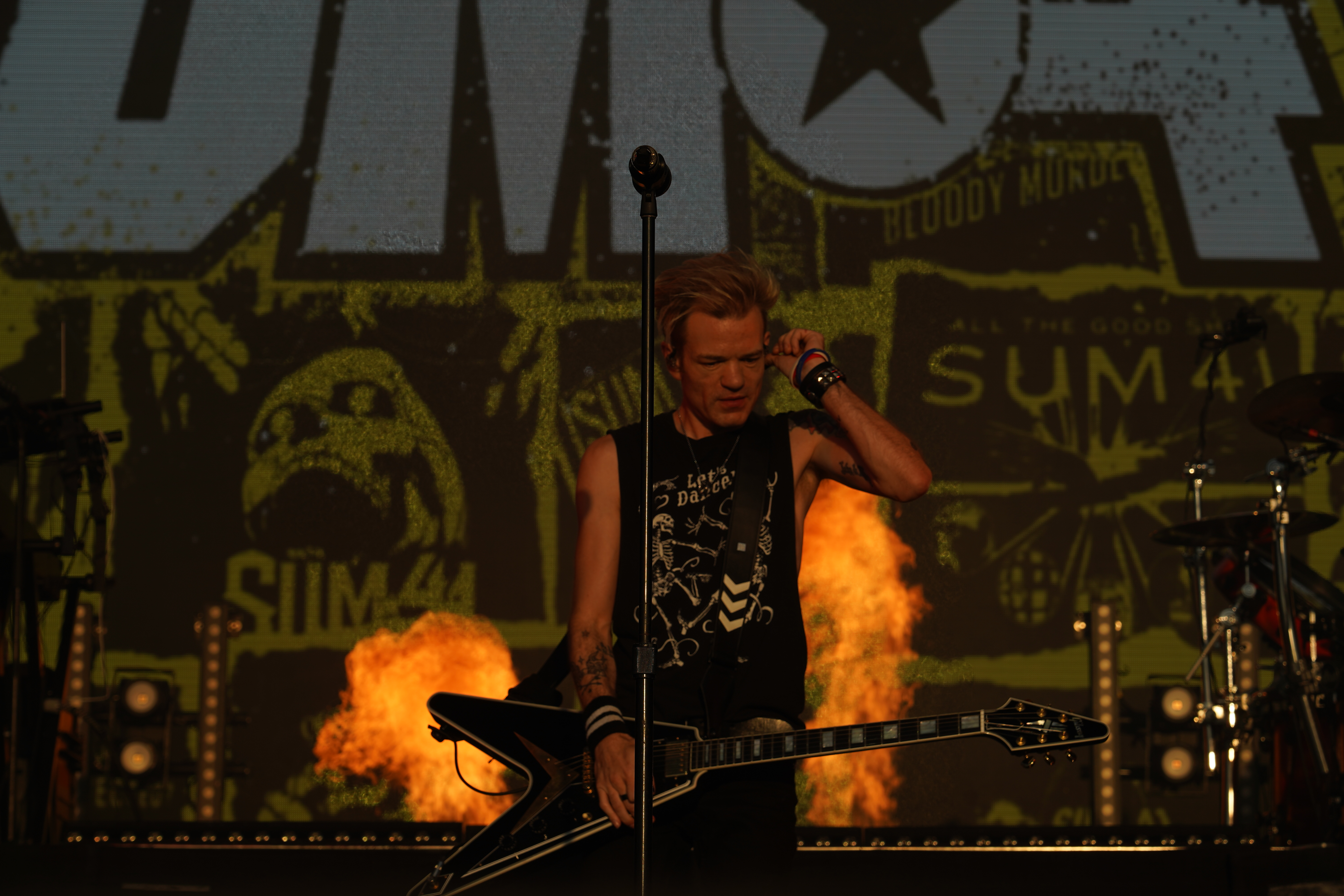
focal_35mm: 105
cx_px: 672
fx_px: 3920
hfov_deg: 19.5
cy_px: 448
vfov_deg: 13.0
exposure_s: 1/800
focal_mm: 105
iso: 100
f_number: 8
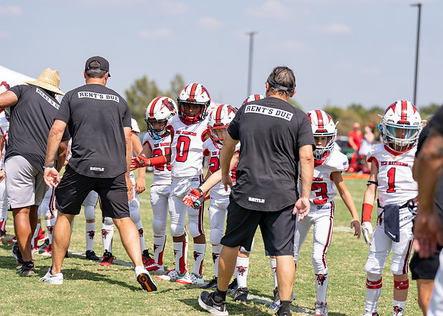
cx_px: 222
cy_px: 158
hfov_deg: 15.9
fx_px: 1587
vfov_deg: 11.4
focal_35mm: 126
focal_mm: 120
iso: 200
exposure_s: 1/2500
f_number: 2.8
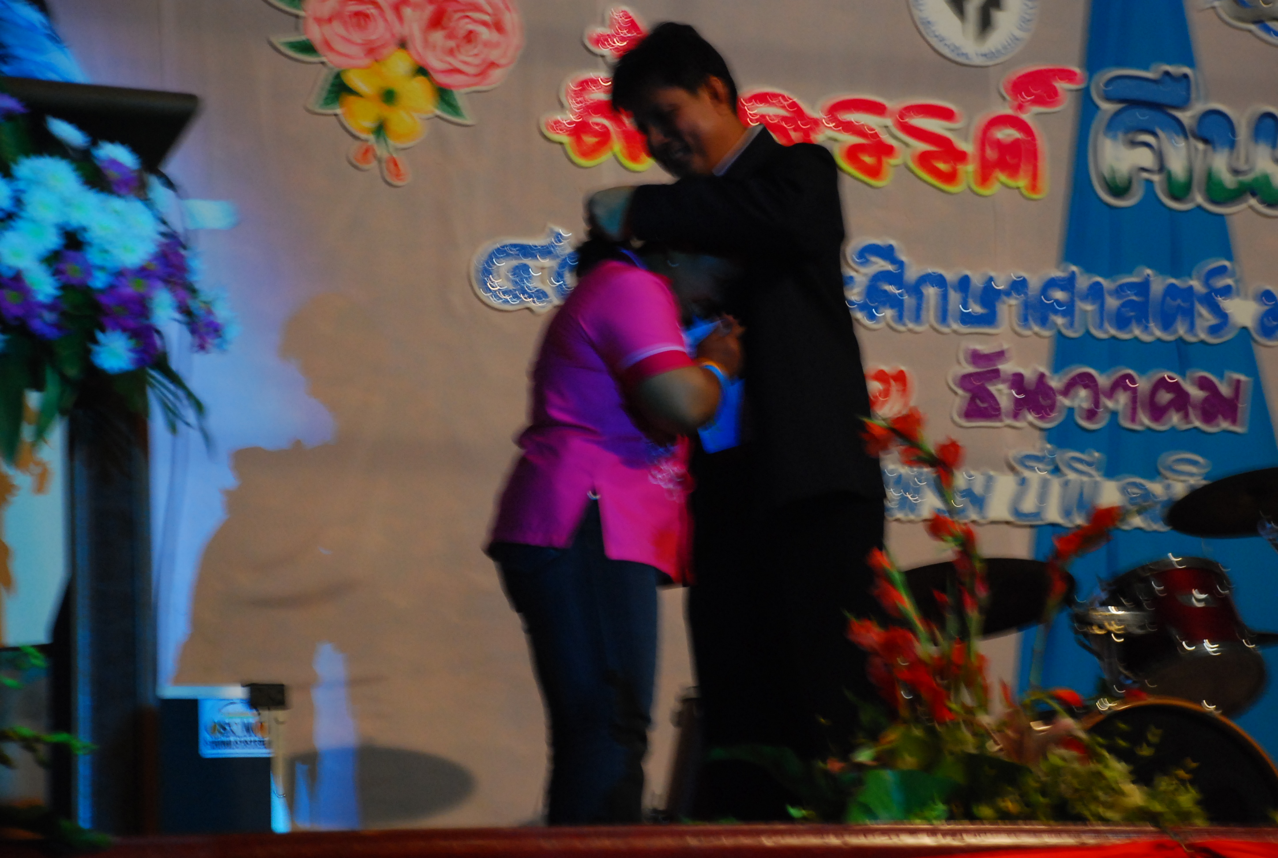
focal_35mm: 105
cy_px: 429
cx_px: 639
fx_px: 3735
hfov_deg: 19.4
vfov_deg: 13.1
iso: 800
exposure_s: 1/20
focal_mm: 70
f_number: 5.6
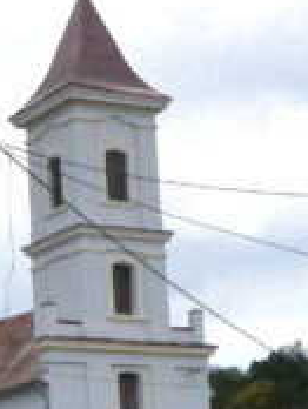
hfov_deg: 10.6
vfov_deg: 14.1
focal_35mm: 140
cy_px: 271
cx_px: 71
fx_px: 1657
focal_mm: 22
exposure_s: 1/1000
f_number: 13
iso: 1600
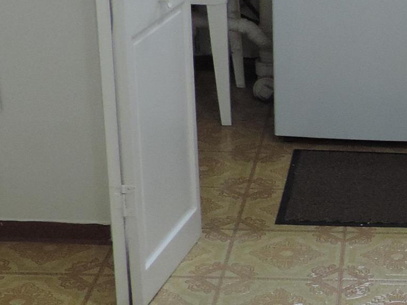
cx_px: 641
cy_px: 211
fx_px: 1140
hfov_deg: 17.7
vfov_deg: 15.2
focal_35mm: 97
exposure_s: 1/30
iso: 360
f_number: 3
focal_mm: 4.3
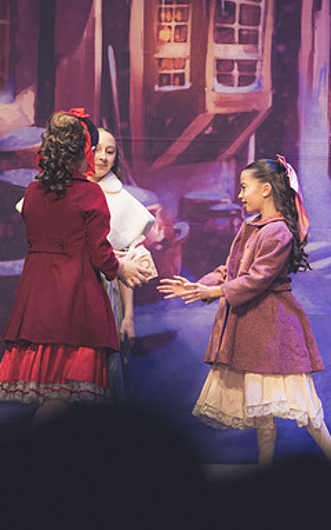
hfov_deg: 2.8
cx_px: 178
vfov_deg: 4.5
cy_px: 265
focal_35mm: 462
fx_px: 6668
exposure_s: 1/320
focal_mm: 200
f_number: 2.8
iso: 1100
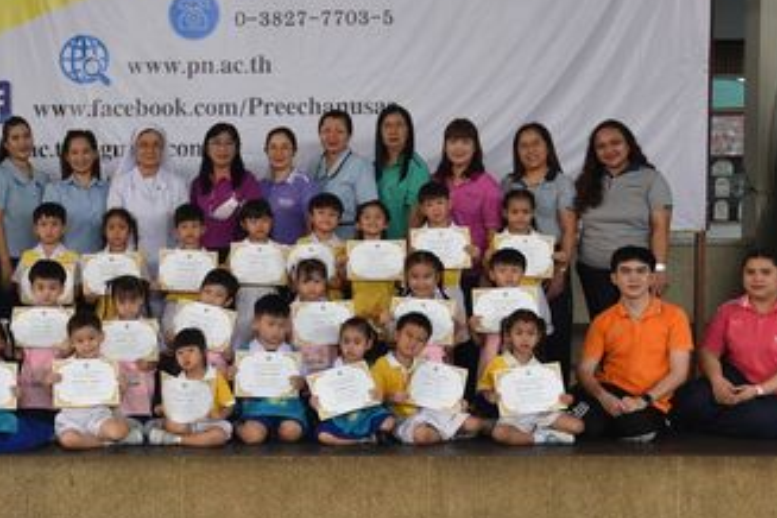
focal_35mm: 55
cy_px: 285
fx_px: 1187
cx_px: 157
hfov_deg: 35.1
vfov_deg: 24.6
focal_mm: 30
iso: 400
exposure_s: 1/100
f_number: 5
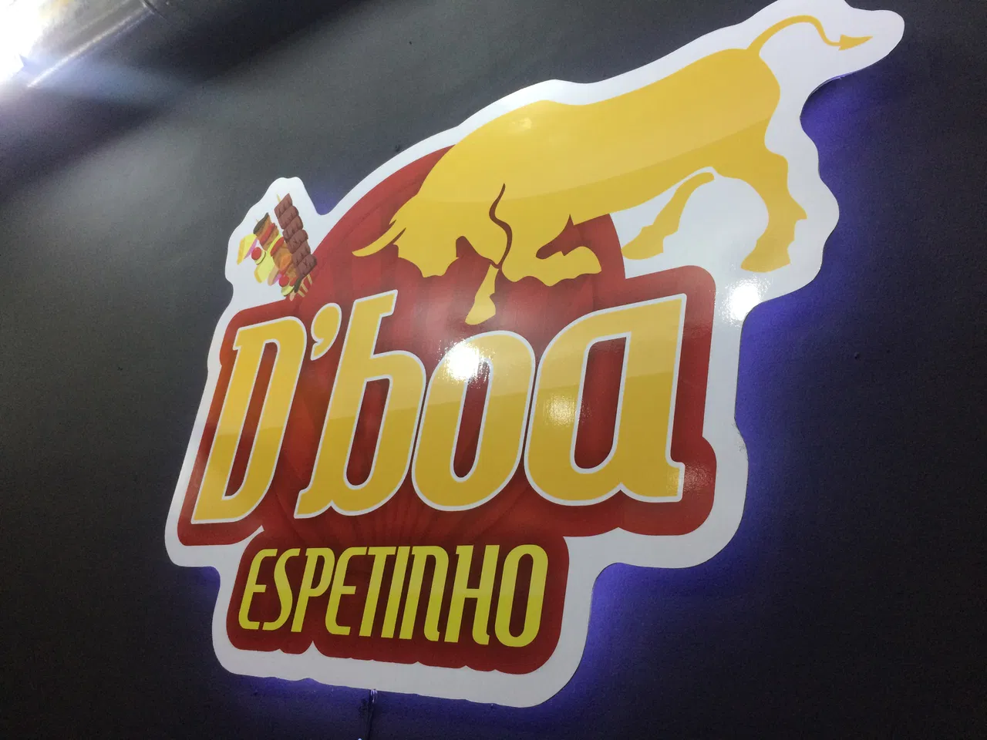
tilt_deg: +18.0
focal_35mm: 29
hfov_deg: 61.7
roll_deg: -6.9
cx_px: 494
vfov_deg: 48.2
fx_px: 827
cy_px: 370
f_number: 2.2
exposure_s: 1/30
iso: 50
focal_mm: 4.15
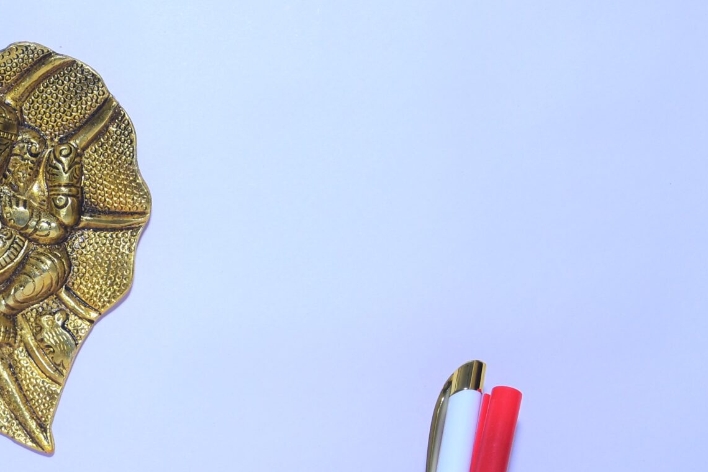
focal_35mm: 128
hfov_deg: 15.7
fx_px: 2517
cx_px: -16
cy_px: 401
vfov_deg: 10.7
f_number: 5
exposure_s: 1/125
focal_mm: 38
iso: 250
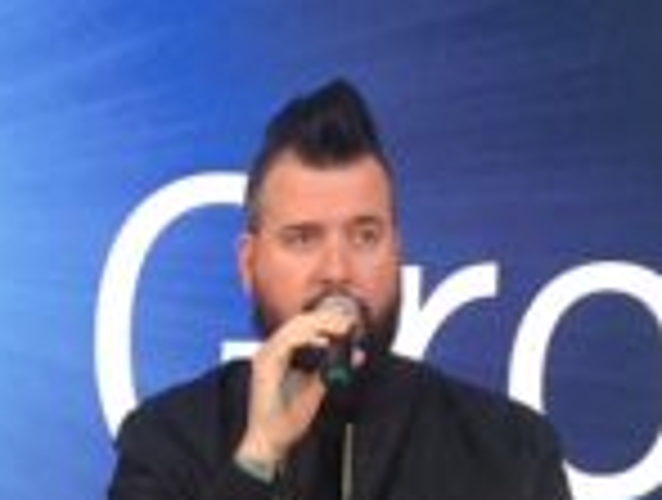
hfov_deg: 12.8
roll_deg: -2.2
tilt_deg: -2.0
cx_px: -95
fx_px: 2895
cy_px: 784
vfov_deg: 9.5
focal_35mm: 151
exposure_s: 1/30
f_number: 2.2
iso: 50
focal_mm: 4.15
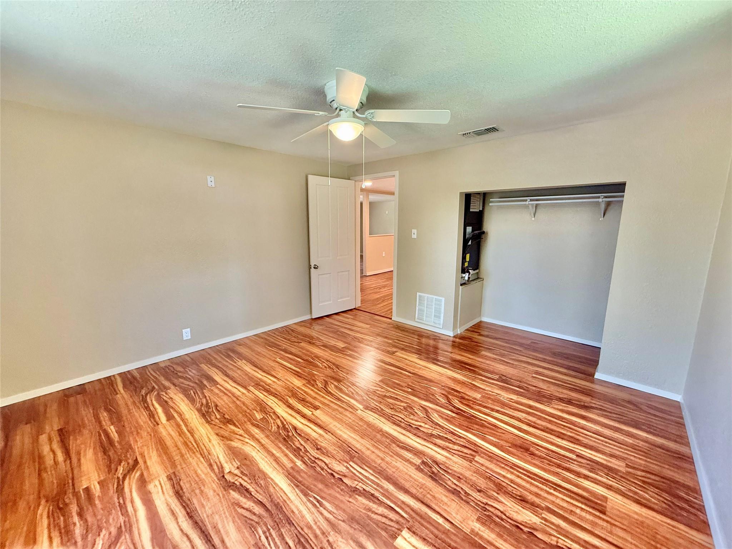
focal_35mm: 14
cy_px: 274
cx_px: 366
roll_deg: +0.1
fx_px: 296
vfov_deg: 85.7
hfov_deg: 102.1
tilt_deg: -8.3
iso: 320
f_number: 2.2
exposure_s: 1/60
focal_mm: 2.22
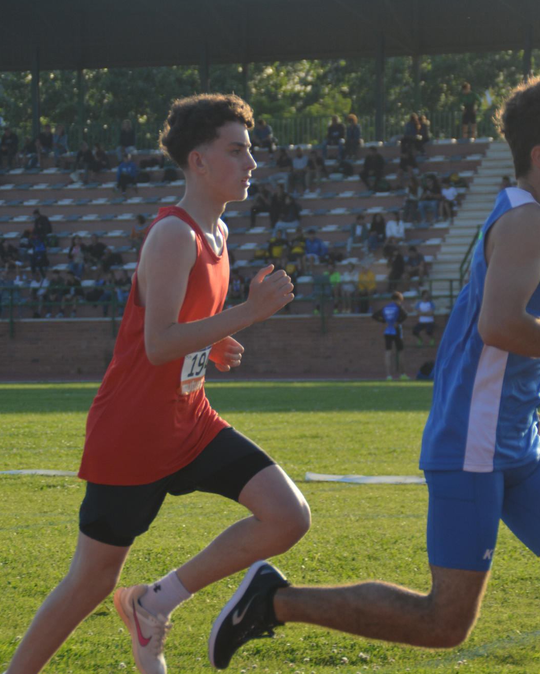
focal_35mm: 209
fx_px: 4169
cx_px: 210
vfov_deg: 9.3
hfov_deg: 7.4
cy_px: 398
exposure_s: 1/1000
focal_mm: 95
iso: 450
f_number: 5.6
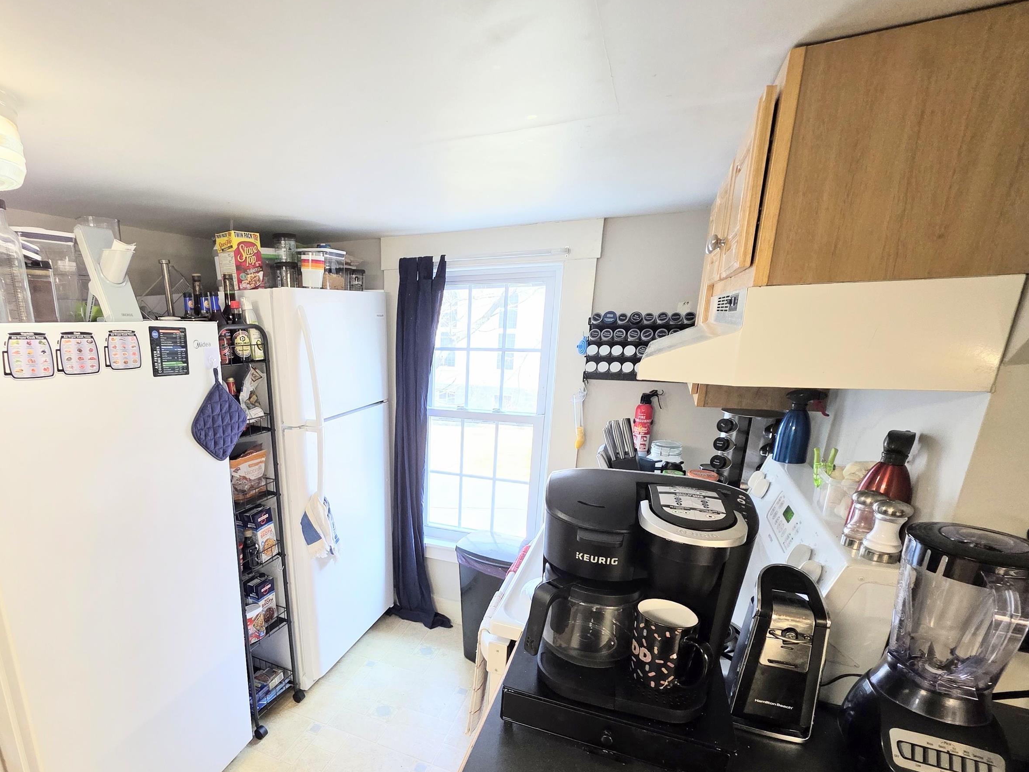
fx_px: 505
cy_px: 485
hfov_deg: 89.2
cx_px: 385
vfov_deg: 73.4
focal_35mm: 17
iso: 200
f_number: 1.9
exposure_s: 1/120
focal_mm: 2.2
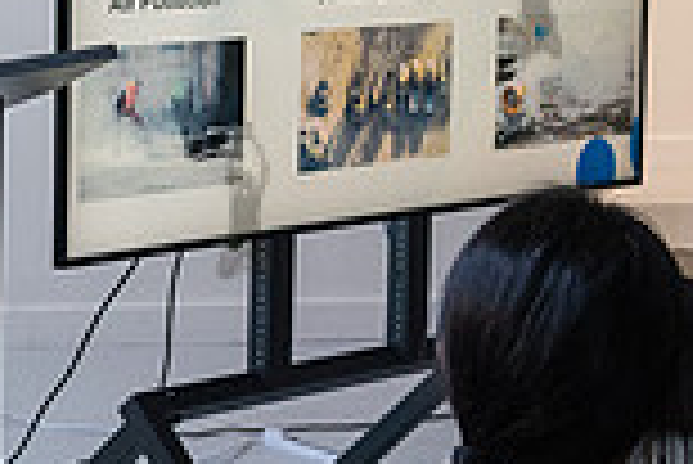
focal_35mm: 132
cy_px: -20
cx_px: -338
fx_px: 2543
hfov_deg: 14.5
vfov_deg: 10.3
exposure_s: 1/500
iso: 4000
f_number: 4
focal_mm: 35
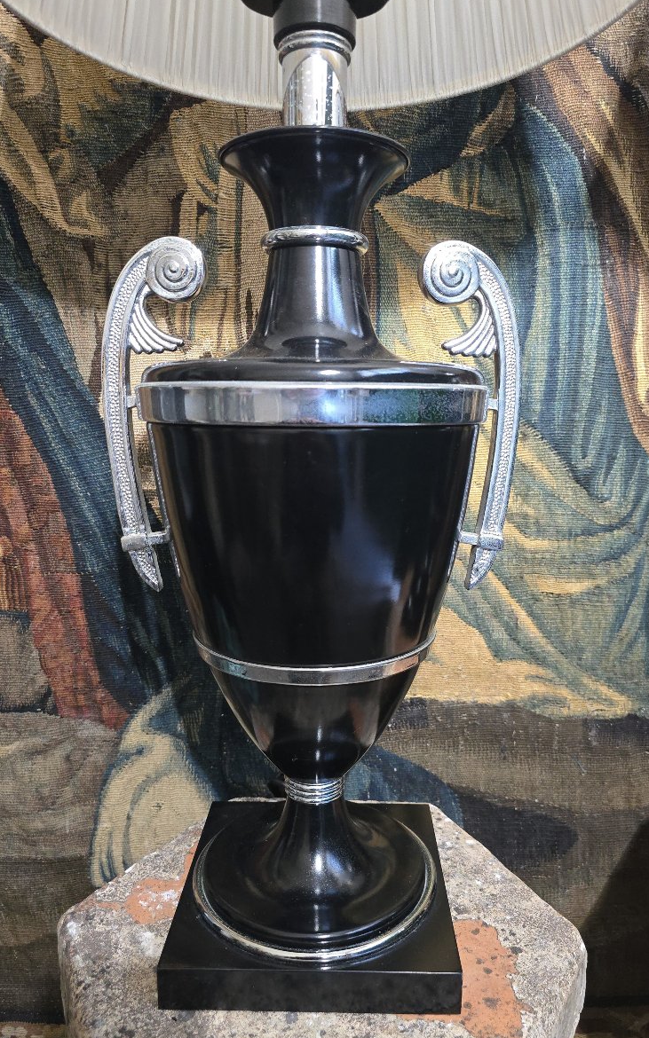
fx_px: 708
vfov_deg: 72.5
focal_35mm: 25
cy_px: 526
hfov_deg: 49.3
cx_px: 328
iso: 400
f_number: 1.7
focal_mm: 6.3
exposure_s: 1/31.8
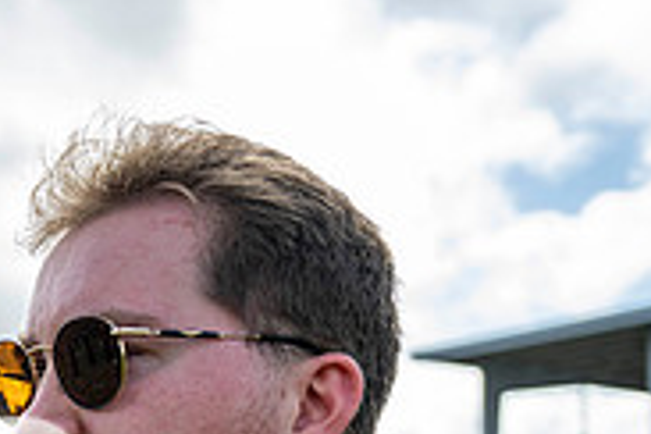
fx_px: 1374
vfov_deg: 16.8
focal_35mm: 76
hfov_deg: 23.6
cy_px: 585
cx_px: -185
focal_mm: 24
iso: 125
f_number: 2.8
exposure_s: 1/1250
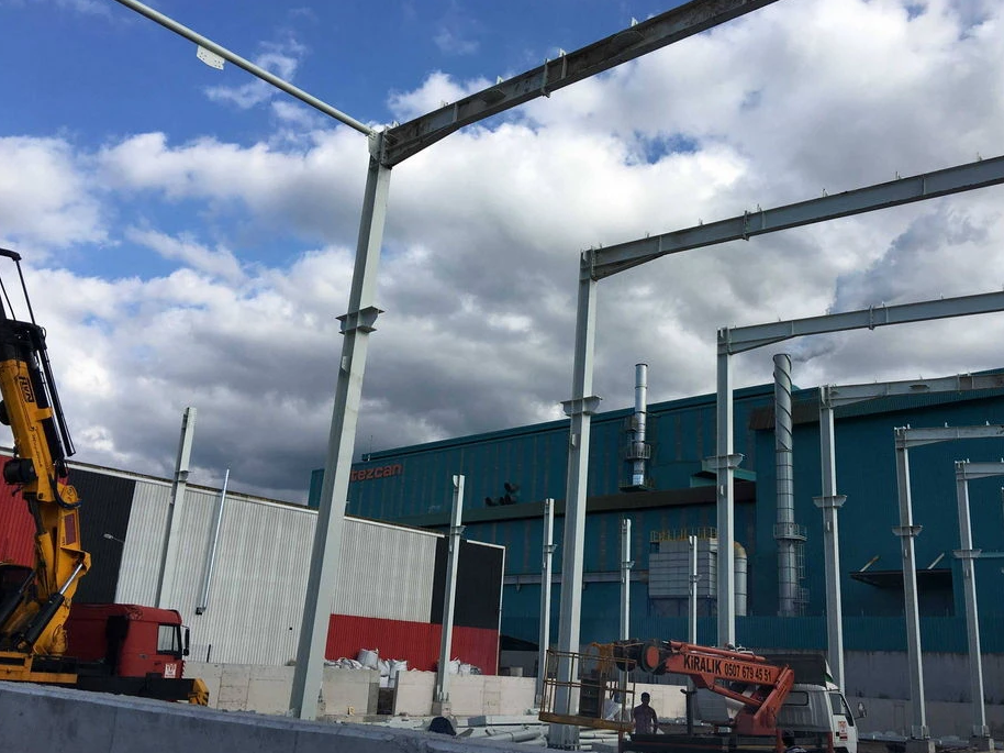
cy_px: 385
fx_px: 928
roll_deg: -2.9
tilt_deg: +19.4
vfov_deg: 44.1
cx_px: 539
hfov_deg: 56.8
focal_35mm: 32
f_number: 2.2
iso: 25
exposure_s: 1/1672
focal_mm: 4.15
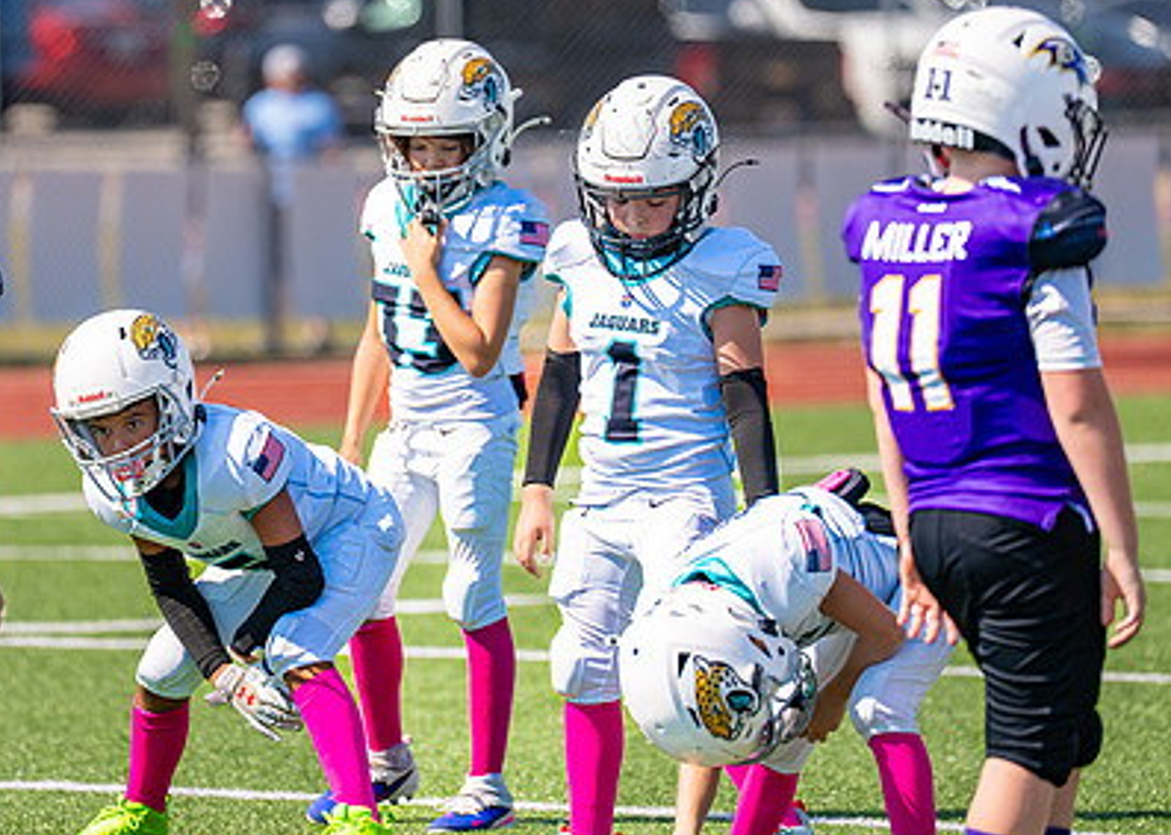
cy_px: 232
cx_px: 447
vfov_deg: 4.1
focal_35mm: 351
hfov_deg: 5.7
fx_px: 11665
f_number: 2.8
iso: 100
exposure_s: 1/1600
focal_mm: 200
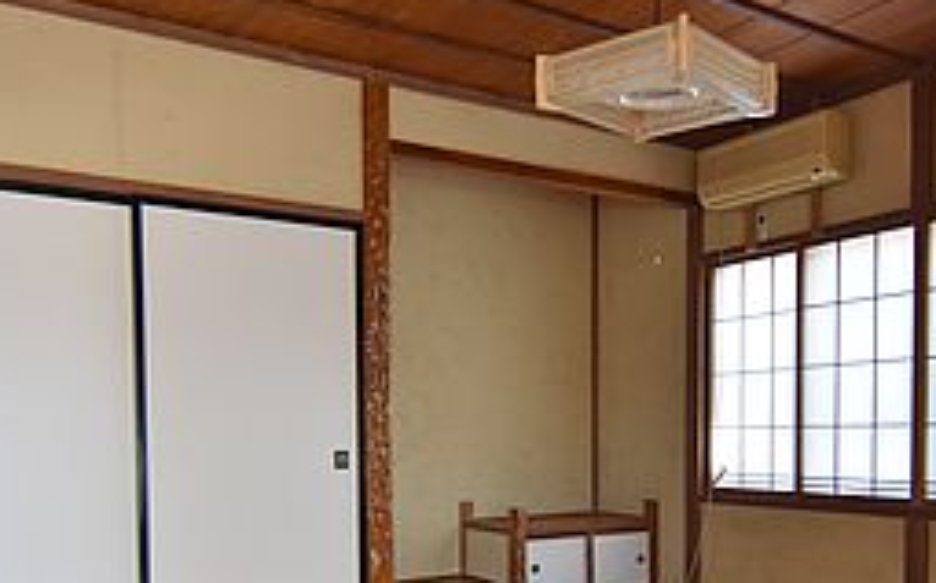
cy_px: 468
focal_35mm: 36
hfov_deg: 53.5
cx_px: 584
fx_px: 918
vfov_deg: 34.2
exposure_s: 1/80
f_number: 4.5
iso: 400
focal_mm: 12
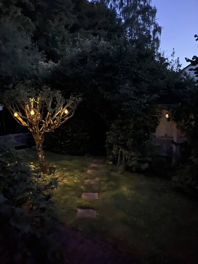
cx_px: 99
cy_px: 132
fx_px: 191
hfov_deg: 54.9
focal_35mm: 25
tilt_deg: -6.6
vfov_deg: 69.4
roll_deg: -0.1
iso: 25000
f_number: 1.6
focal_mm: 5.1
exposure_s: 1/5
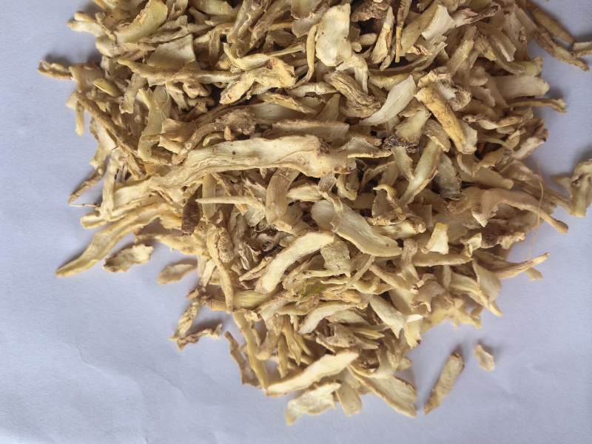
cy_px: 222
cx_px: 296
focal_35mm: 27
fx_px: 462
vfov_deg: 51.4
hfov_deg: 65.3
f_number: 2
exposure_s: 1/100
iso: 100
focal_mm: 5.75
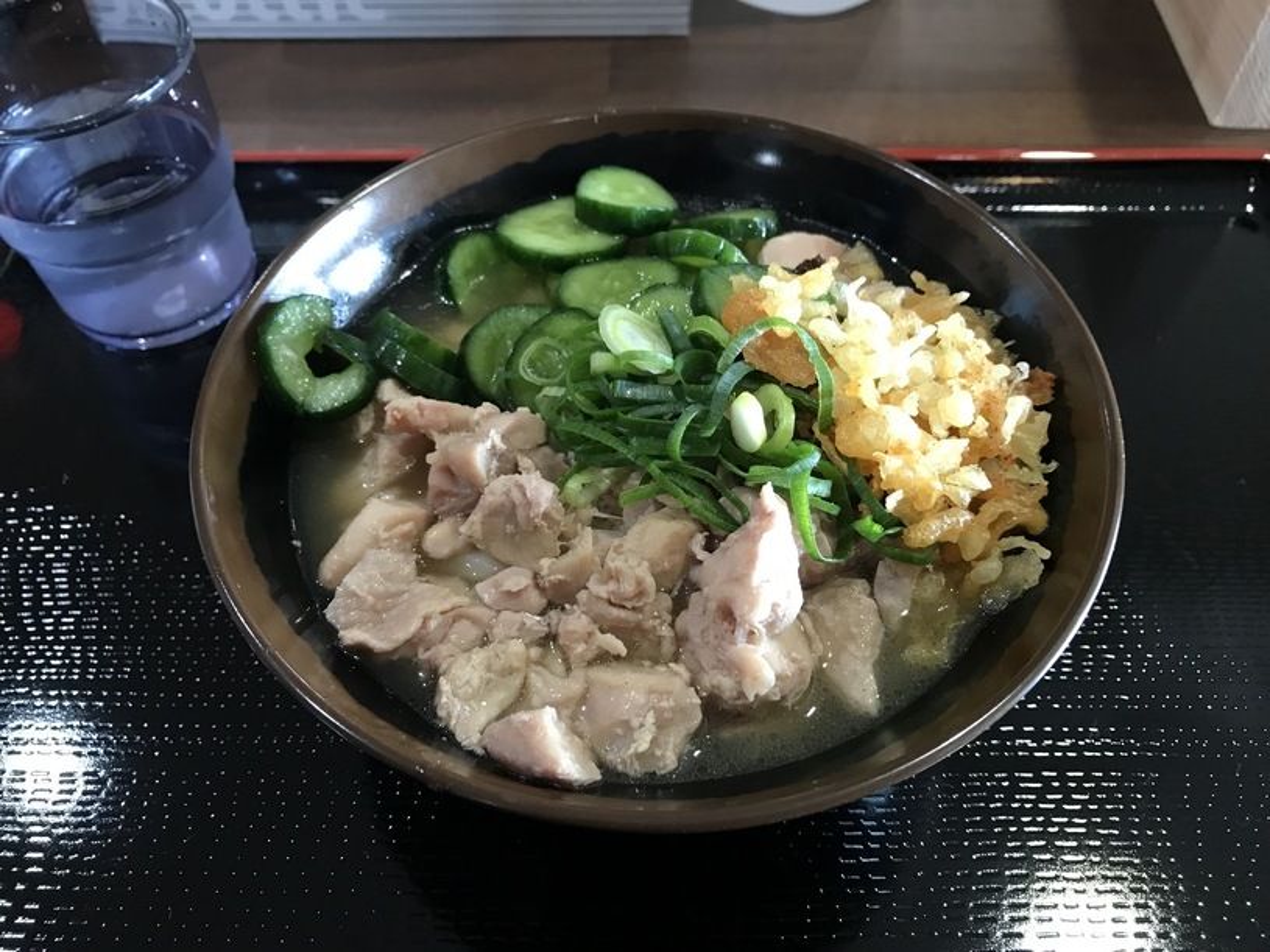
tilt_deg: -53.7
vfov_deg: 49.7
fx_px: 1027
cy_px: 476
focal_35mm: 28
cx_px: 635
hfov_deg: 63.5
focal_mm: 3.99
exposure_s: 1/15
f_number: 1.8
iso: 64
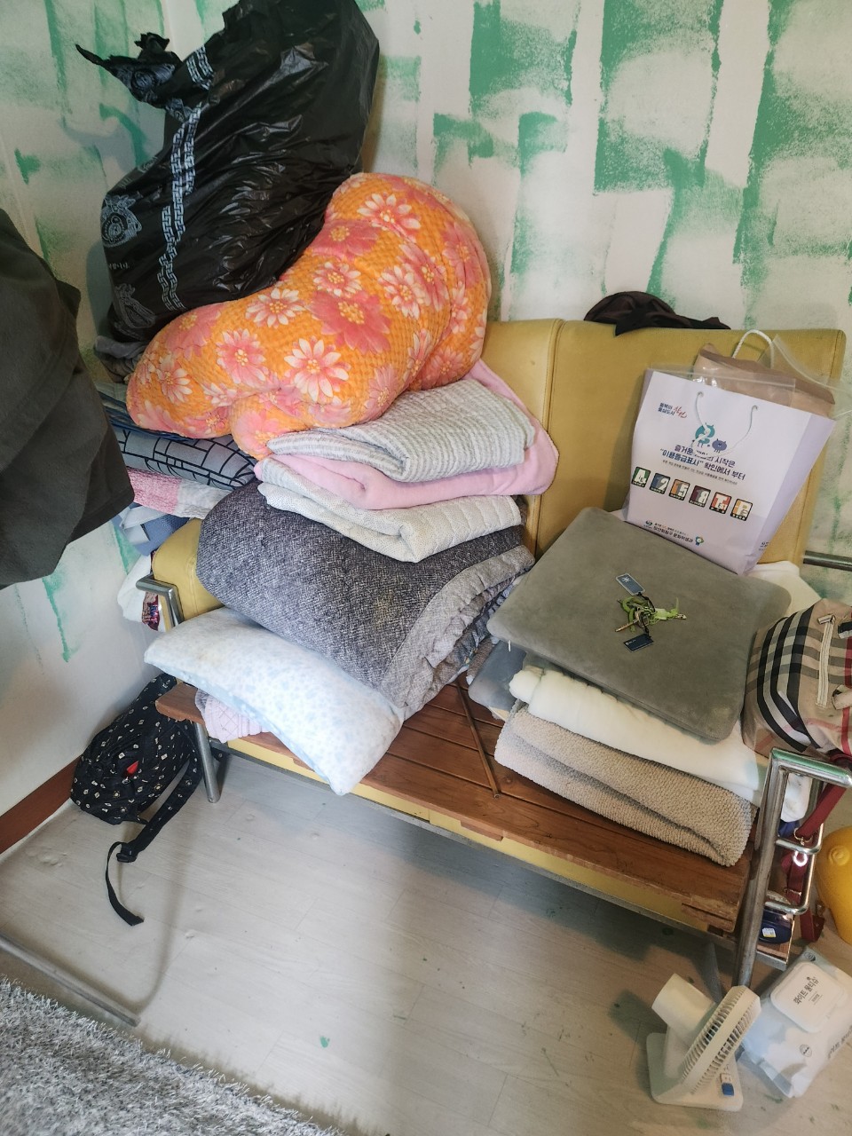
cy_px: 568
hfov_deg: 58.9
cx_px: 426
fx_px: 755
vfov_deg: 73.9
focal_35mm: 23
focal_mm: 5.4
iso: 400
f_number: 1.8
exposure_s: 1/40
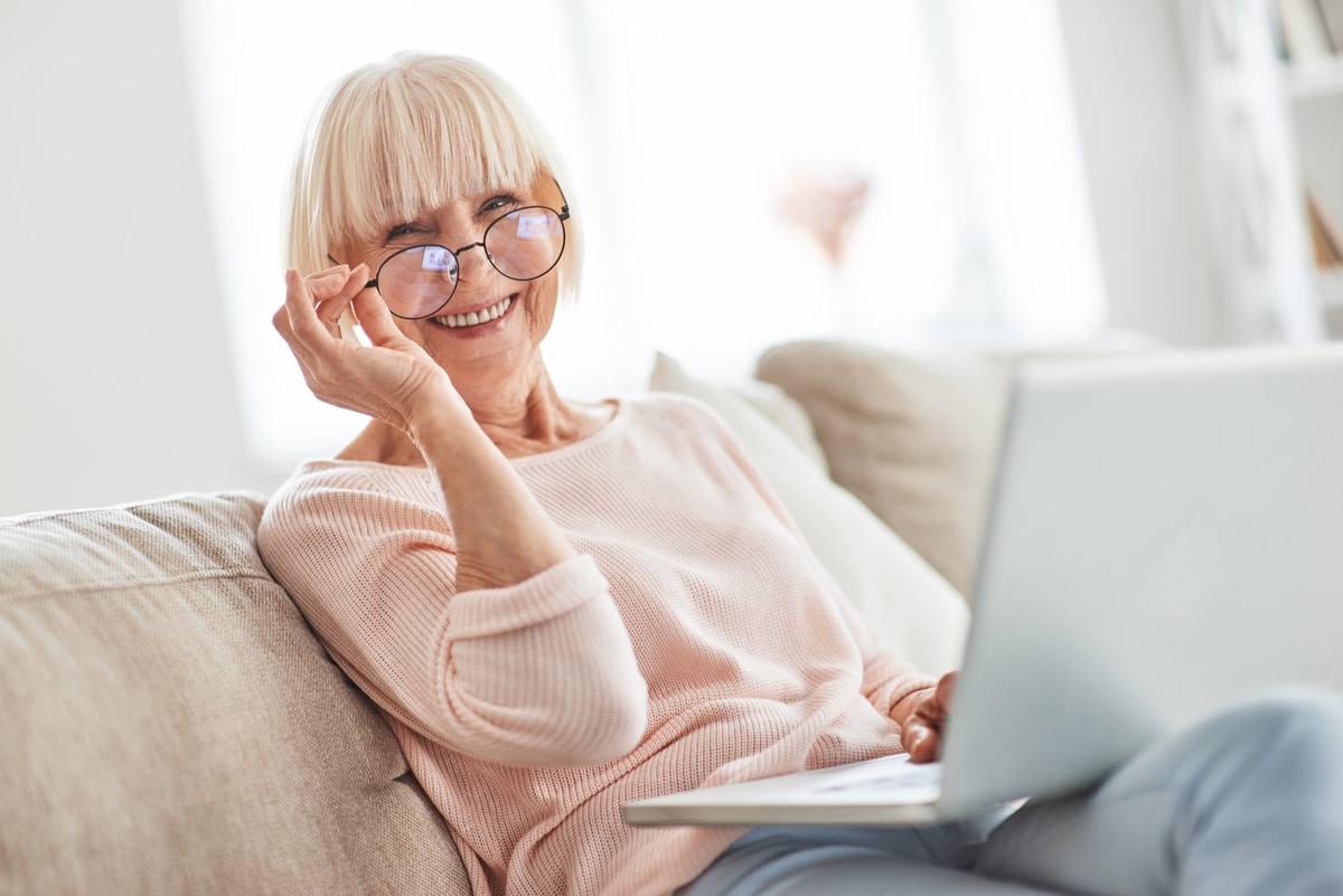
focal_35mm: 85
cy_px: 448
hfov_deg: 23.9
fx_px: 3172
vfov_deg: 16.1
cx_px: 672
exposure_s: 1/200
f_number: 1.4
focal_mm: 85
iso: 160
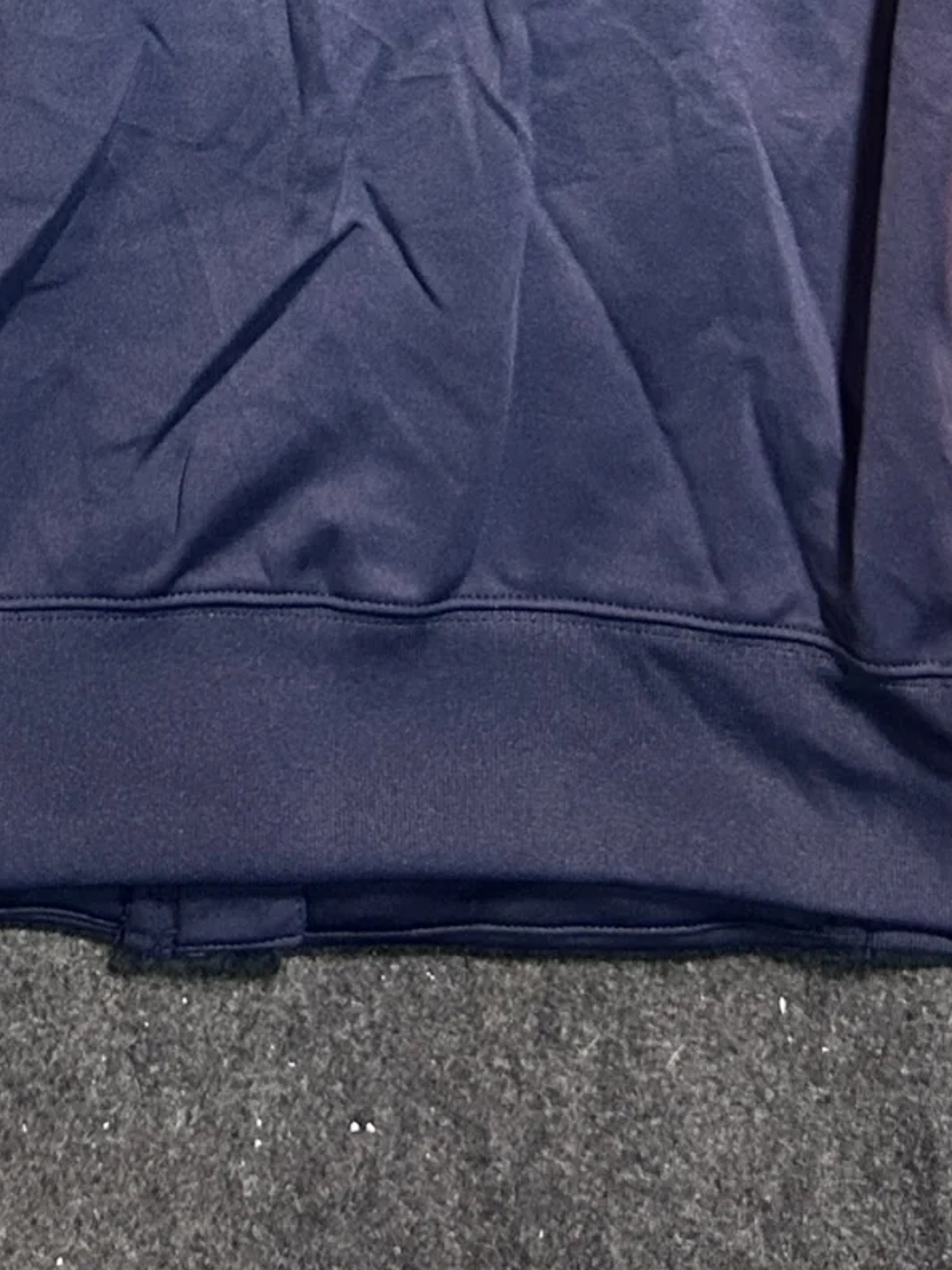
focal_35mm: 84
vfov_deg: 20.4
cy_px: -564
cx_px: 232
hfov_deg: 17.5
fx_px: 3080
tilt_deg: -61.4
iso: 400
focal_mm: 5.7
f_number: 1.5
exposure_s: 1/50
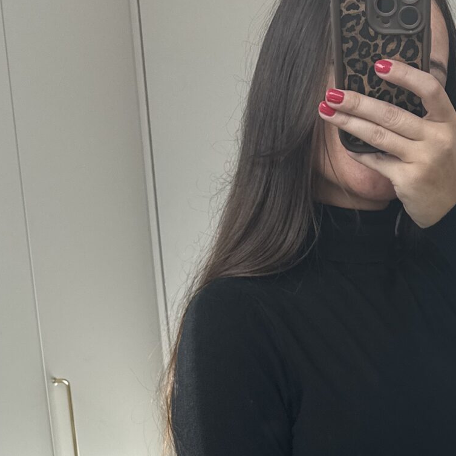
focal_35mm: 72
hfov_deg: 22.9
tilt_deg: -37.3
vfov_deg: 21.9
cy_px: 575
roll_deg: +1.6
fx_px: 1073
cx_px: 476
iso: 80
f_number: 1.78
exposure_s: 1/609
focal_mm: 6.76
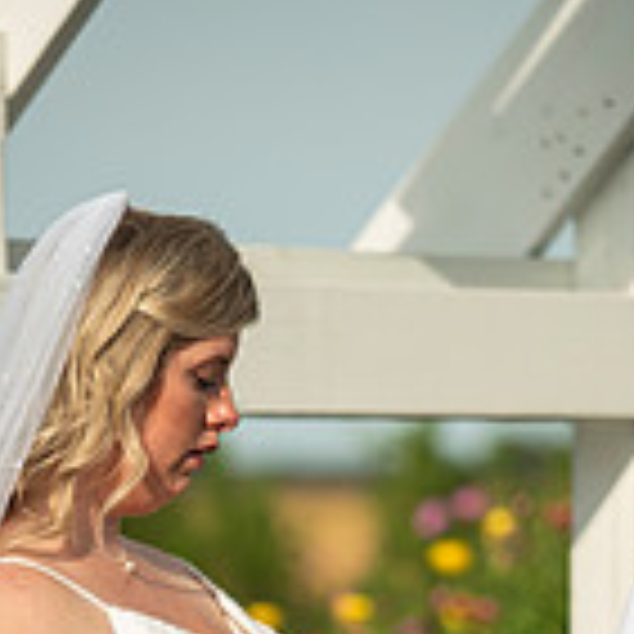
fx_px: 7605
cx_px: 369
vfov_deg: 4.8
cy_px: 809
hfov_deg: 4.8
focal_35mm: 367
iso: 125
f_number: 2.8
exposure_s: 1/1600
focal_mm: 135
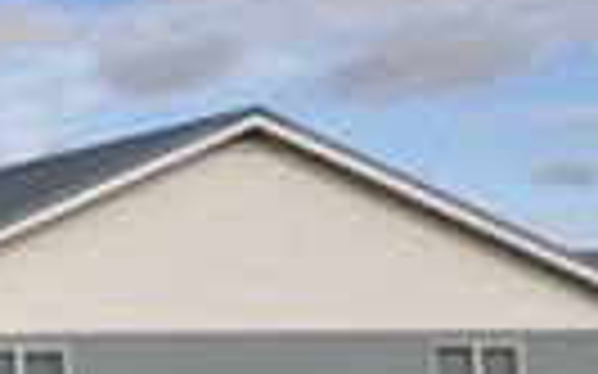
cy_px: 99
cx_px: -477
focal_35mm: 162
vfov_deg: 8.1
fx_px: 2639
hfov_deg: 11.9
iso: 200
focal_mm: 22
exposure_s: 1/320
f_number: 10
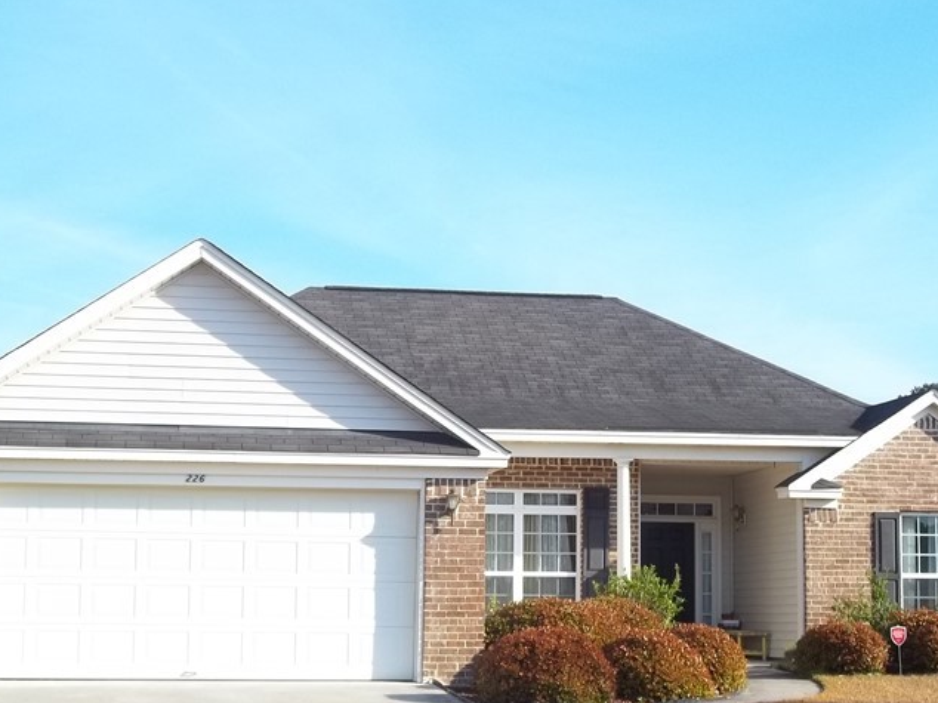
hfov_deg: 30.7
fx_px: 1706
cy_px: 444
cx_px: 478
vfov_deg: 23.2
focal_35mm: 63
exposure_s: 1/500
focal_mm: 7.1
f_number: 3.2
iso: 64
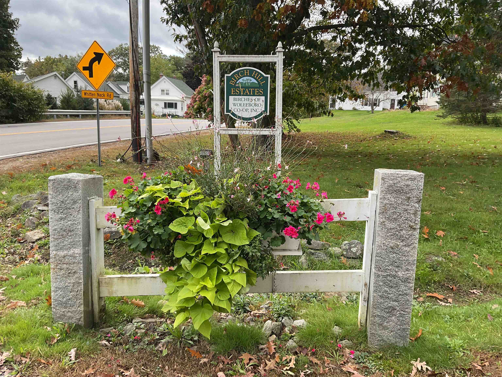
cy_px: 188
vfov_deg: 48.2
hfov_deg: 61.7
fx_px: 421
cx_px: 251
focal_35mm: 29
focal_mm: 3
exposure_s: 1/355
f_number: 1.8
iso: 16
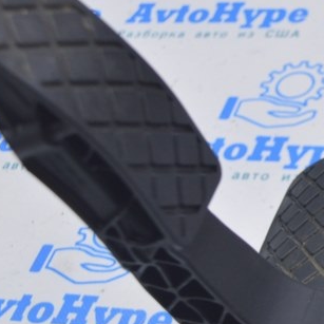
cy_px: 205
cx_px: 358
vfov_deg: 14.6
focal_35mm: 119
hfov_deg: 14.3
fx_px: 1260
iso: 400
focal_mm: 28
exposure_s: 1/25
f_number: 5.6
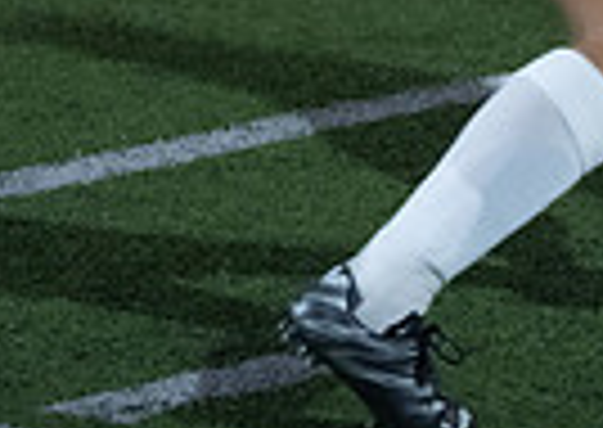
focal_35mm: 525
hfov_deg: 3.8
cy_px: -432
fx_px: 8968
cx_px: 1043
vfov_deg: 2.7
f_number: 2.8
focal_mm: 80
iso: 4000
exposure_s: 1/1000
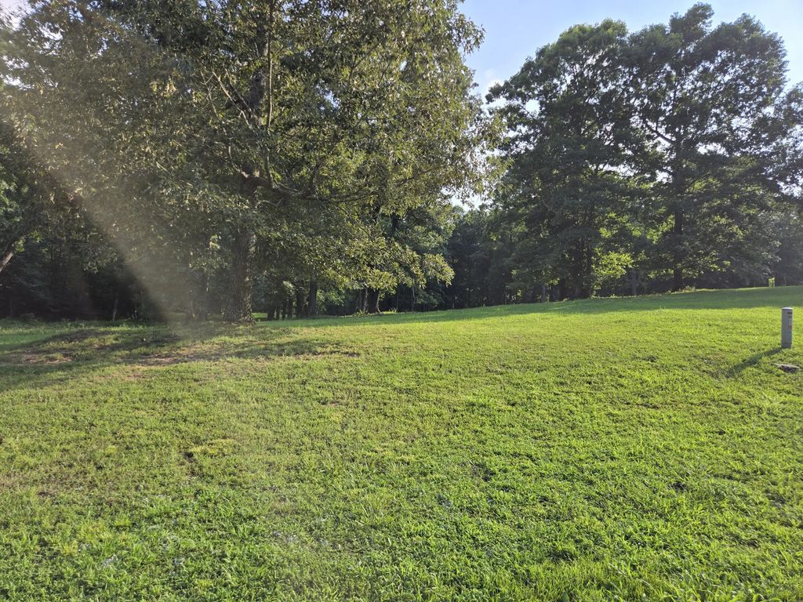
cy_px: 301
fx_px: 534
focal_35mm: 23
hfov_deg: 73.9
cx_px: 402
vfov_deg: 58.9
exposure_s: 1/1449
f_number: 1.8
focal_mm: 5.4
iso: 25
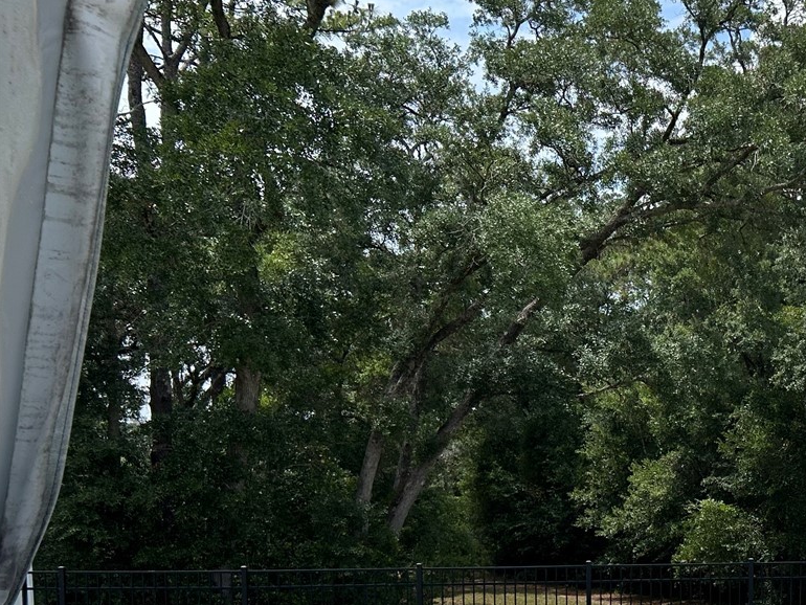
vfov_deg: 26.3
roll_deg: +0.0
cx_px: 833
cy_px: 526
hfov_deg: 32.3
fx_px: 1258
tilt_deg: -3.9
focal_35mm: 54
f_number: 1.5
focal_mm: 5.7
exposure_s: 1/3571
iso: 50
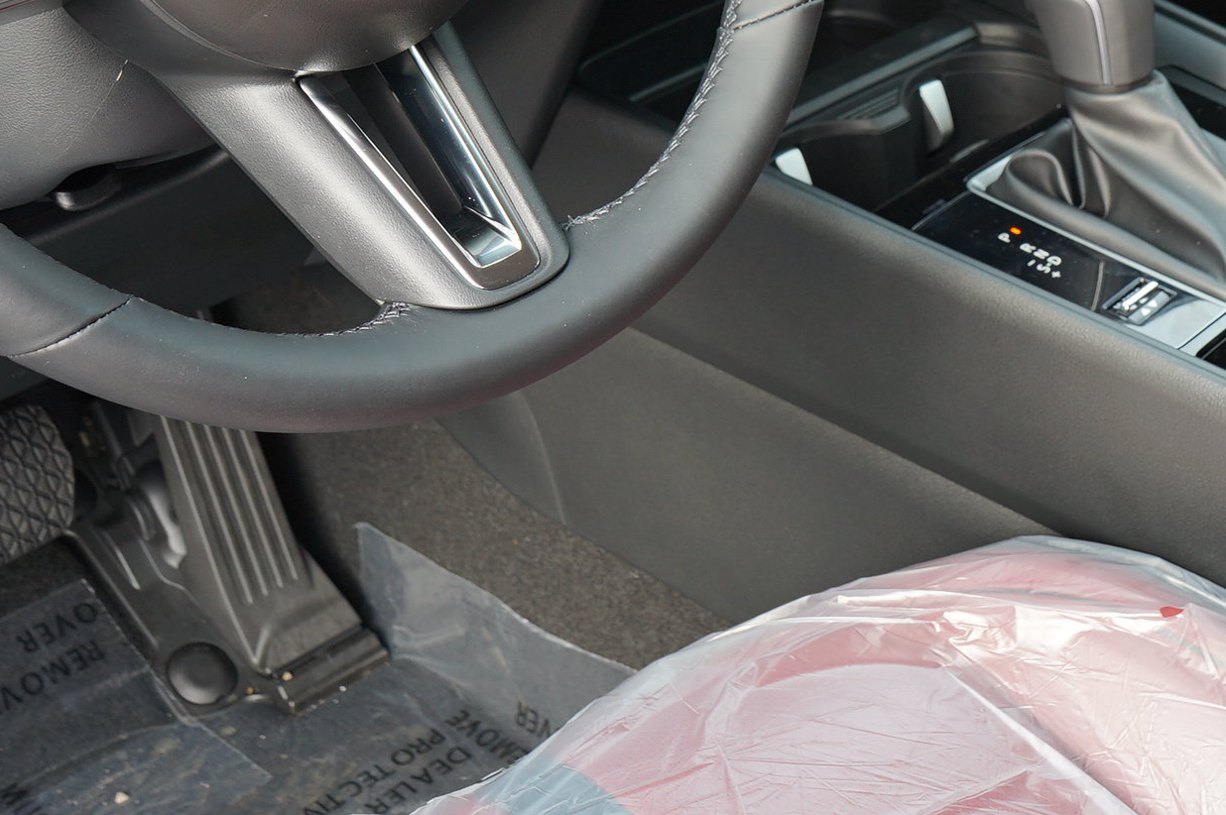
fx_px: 2484
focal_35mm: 73
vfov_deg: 18.5
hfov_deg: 27.1
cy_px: 160
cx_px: 1004
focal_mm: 30
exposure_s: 1/13
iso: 100
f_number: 9
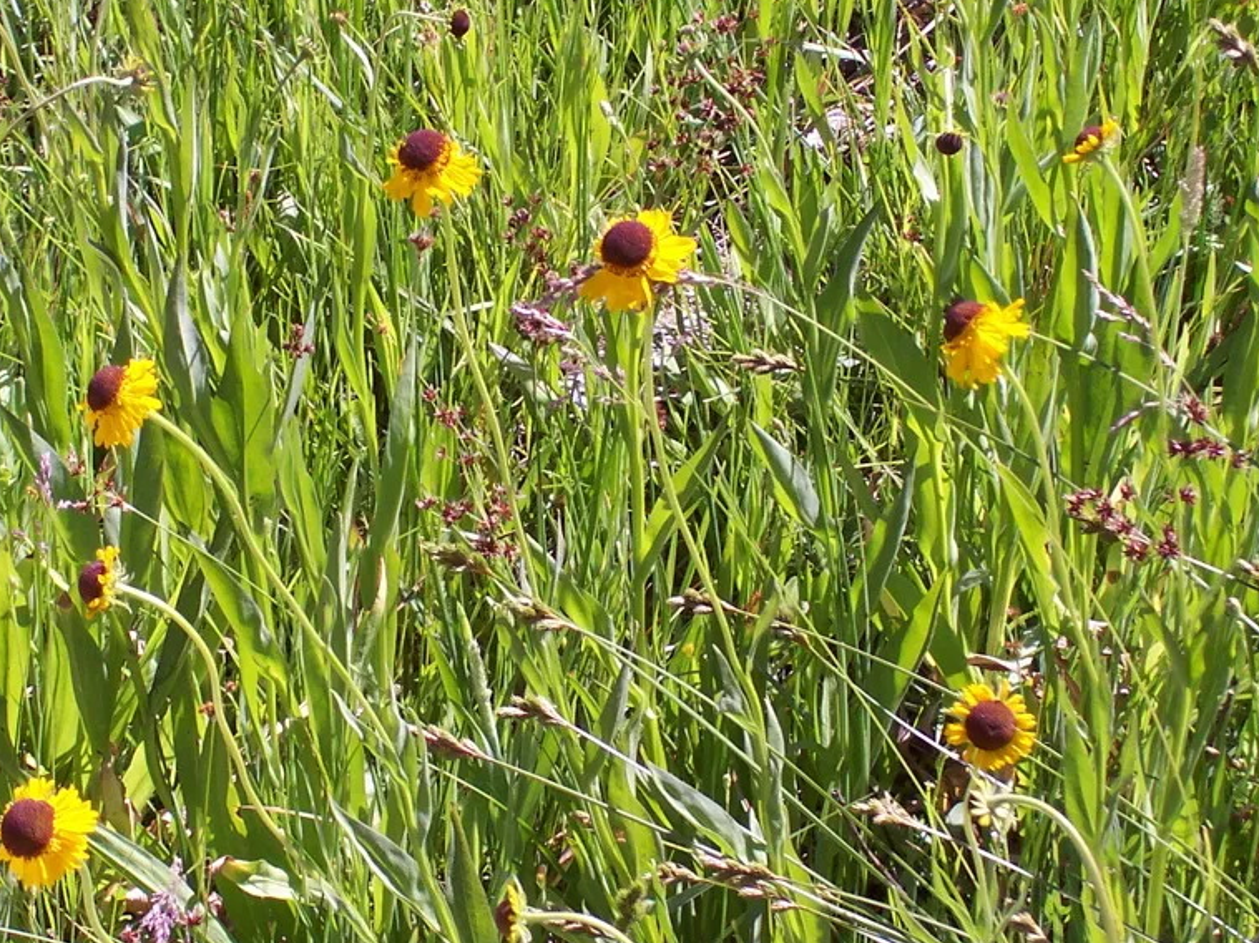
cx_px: 508
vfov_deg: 9.9
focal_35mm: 150
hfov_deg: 13.2
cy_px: 521
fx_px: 5454
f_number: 4.8
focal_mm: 16.8
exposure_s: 1/350
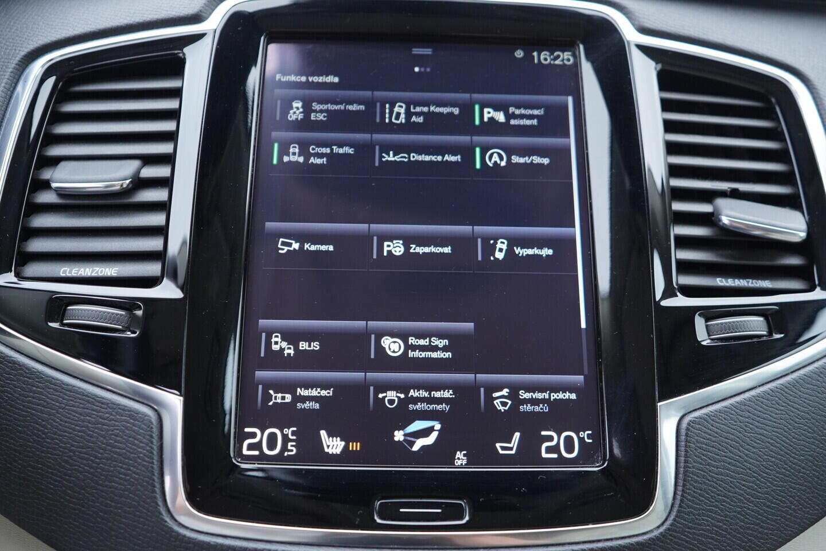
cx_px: 413
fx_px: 826
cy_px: 276
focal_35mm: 36
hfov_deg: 53.1
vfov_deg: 36.9
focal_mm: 24
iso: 320
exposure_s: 1/40
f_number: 2.8
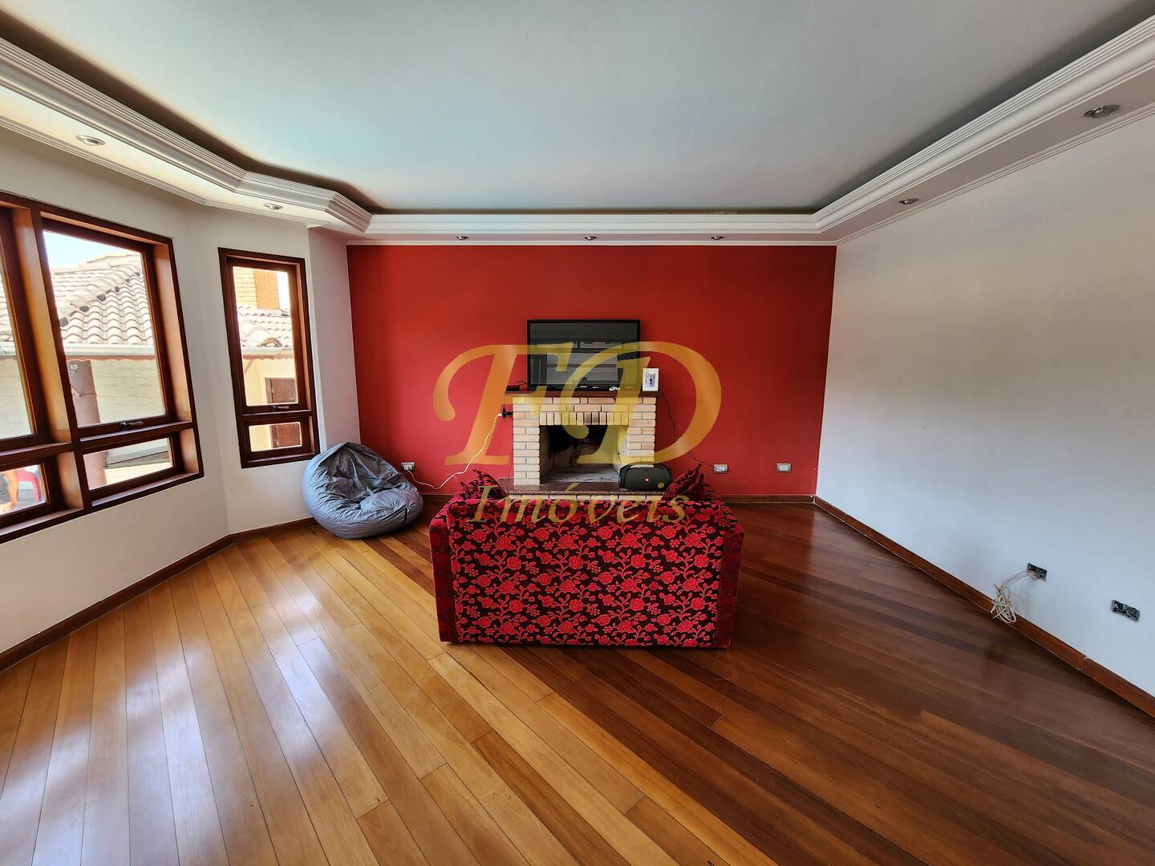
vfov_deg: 89.9
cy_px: 433
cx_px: 578
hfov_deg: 106.2
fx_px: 434
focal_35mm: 13
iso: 64
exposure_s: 1/60
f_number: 2.2
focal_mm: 2.2
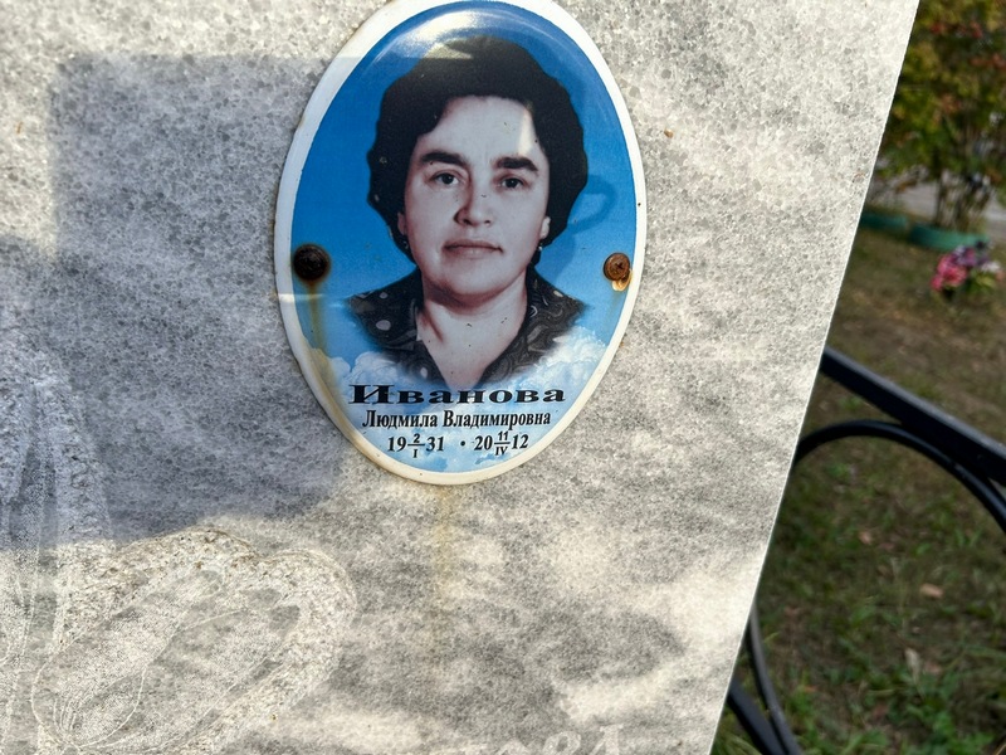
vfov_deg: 53.1
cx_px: 503
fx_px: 756
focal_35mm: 26
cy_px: 378
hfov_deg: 67.3
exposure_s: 1/853
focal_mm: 5.7
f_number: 1.5
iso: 50
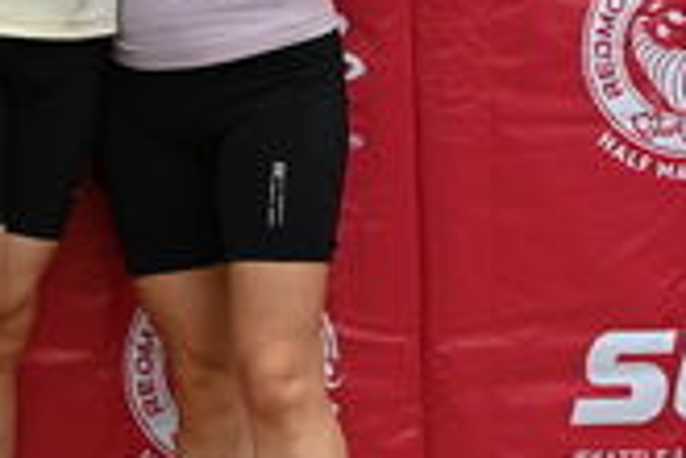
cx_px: 137
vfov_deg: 8.5
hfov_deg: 13.0
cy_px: -294
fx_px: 2991
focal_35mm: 157
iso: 160
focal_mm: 47
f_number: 5.6
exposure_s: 1/250
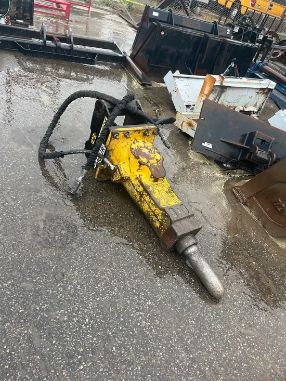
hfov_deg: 53.1
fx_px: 286
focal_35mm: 26
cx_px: 143
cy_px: 190
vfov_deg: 67.3
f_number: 1.6
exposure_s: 1/62
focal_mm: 5.1
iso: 125
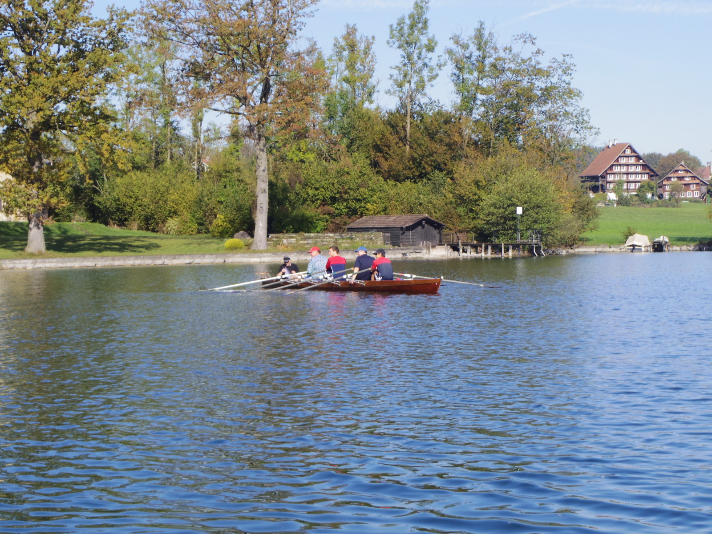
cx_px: 356
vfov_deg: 17.8
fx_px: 1707
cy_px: 267
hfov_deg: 23.6
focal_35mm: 83
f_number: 5
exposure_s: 1/400
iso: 125
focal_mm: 15
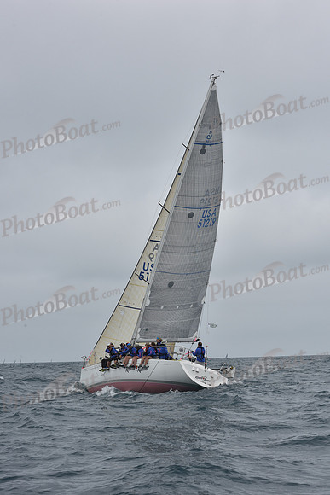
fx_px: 962
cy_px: 248
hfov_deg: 19.5
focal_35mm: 70
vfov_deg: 28.8
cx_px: 165
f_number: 11
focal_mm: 70
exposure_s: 1/800
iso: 250
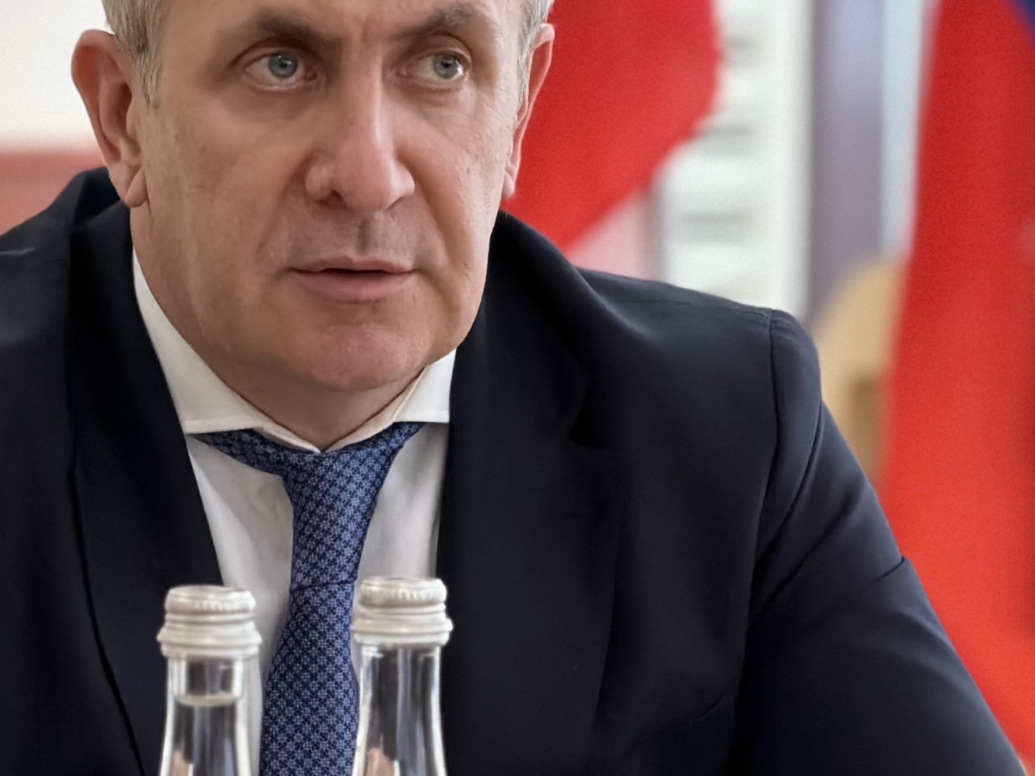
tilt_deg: -2.9
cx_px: 297
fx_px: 6787
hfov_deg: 8.7
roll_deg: -0.4
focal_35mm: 227
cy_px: 395
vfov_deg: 6.5
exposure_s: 1/51
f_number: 2.8
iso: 640
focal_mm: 16.89
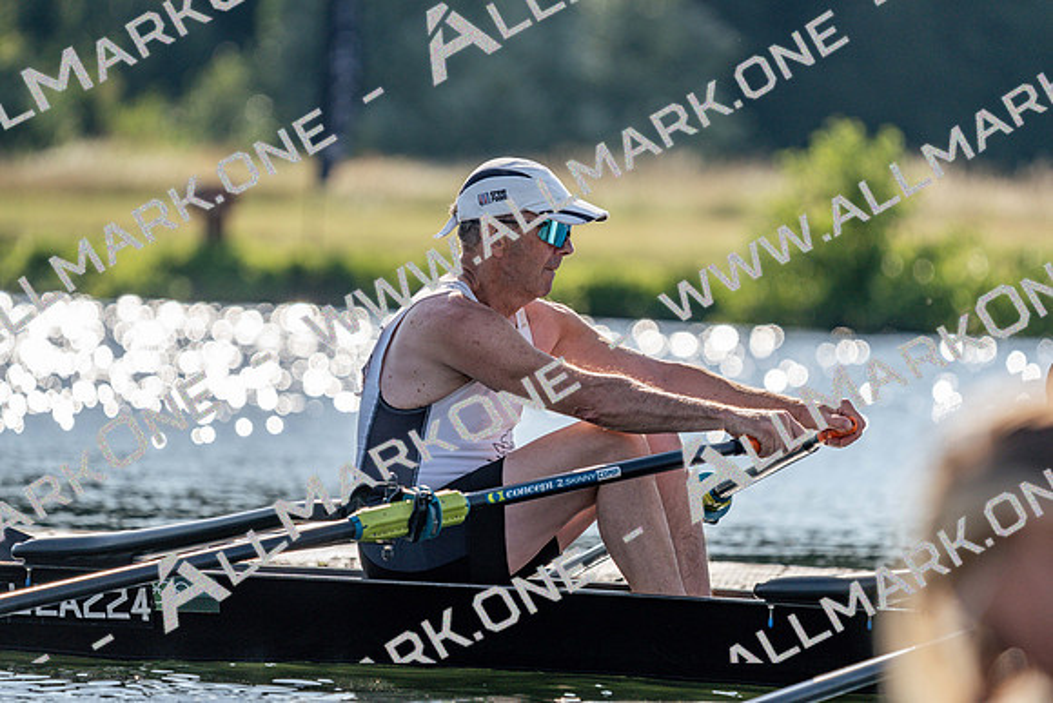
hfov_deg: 5.2
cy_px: 352
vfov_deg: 3.4
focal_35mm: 400
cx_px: 526
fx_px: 11702
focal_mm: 400
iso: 200
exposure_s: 1/1600
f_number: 6.3
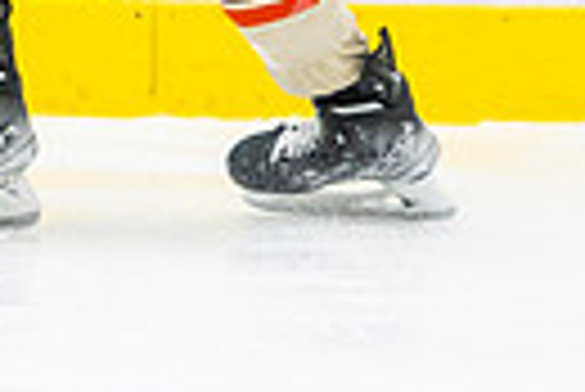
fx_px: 18106
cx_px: -819
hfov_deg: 1.8
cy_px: -634
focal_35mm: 1113
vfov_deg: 1.2
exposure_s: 1/640
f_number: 2.8
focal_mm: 135
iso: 2000
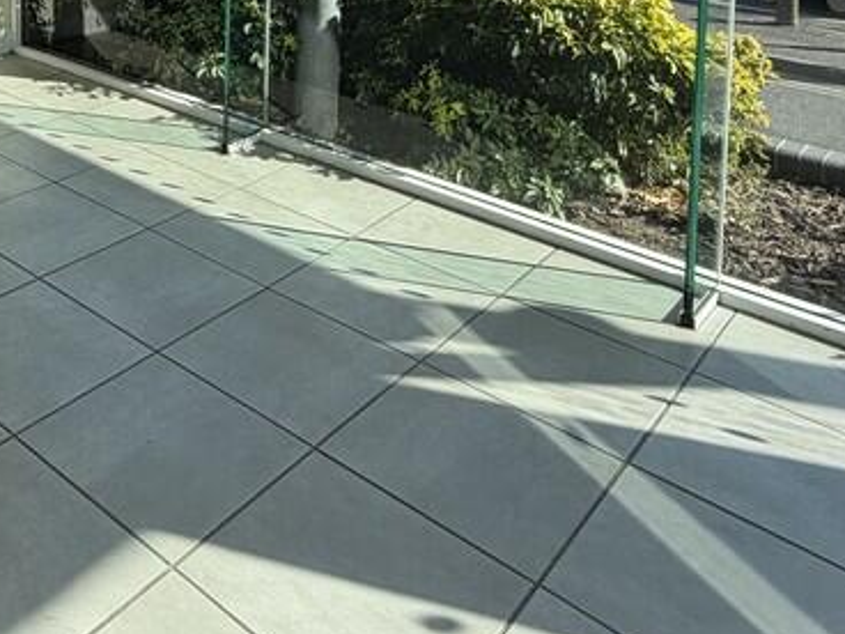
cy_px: -161
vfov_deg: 30.3
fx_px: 952
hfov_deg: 43.4
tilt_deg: -3.1
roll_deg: +0.4
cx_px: 73
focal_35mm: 39
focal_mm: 2.22
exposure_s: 1/421
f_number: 2.2
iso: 64
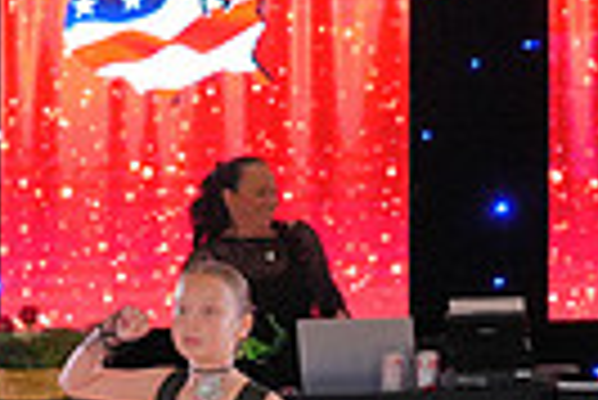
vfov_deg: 5.0
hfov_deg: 7.3
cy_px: 658
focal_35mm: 274
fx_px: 4556
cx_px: -490
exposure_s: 1/400
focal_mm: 63
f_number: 5.6
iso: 5000
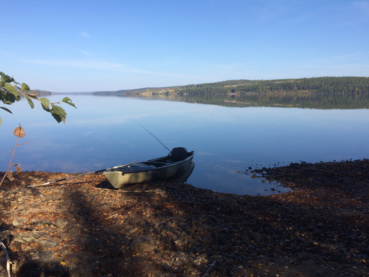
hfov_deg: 61.7
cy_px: 138
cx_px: 184
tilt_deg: -11.2
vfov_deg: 48.2
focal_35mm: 29
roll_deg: +0.5
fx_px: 309
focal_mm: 4.15
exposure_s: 1/1642
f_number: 2.2
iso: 32
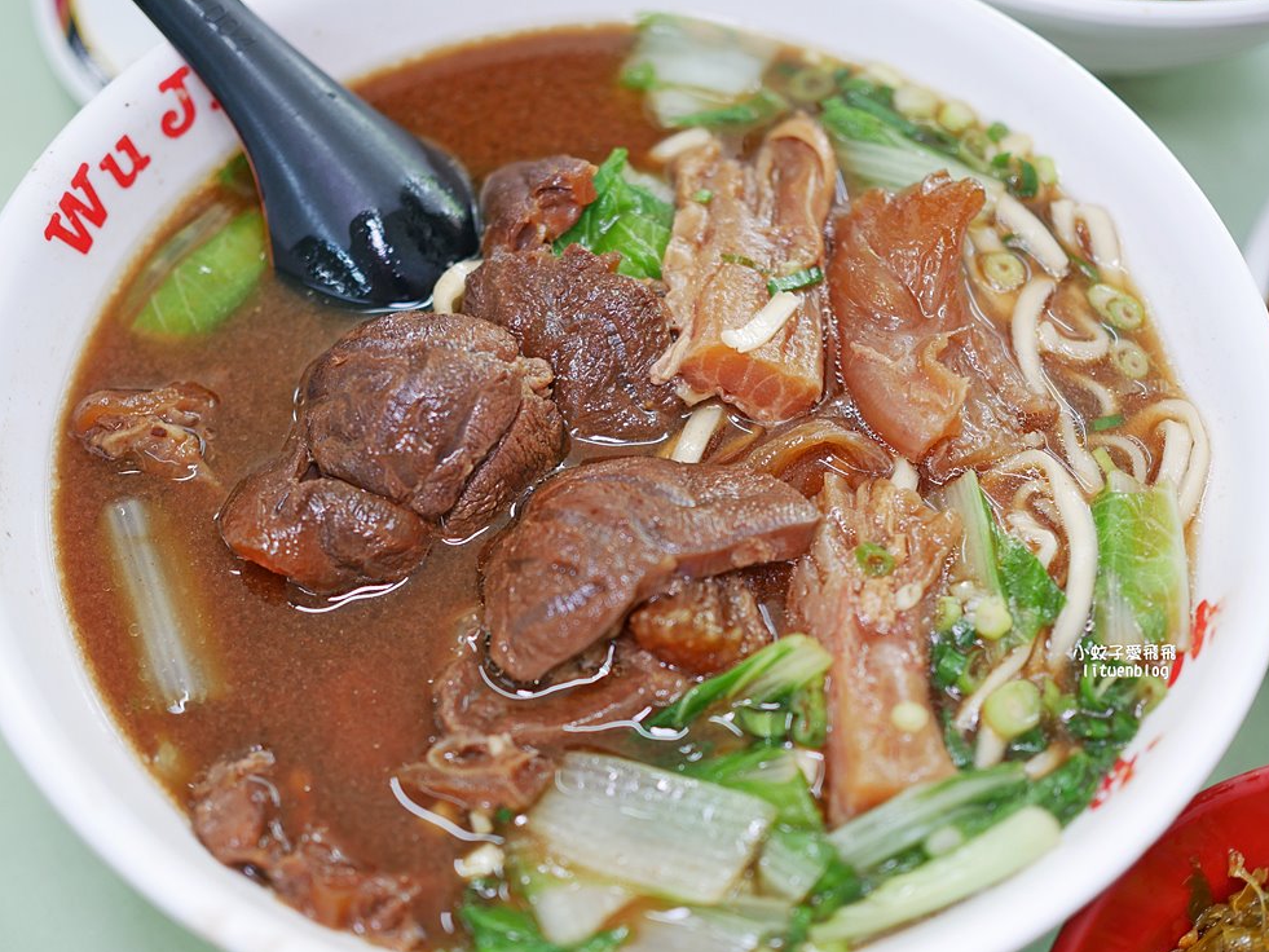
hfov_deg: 37.5
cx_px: 645
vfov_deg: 28.6
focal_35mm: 51
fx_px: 1870
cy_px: 482
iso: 200
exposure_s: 1/100
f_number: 1.8
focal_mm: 25
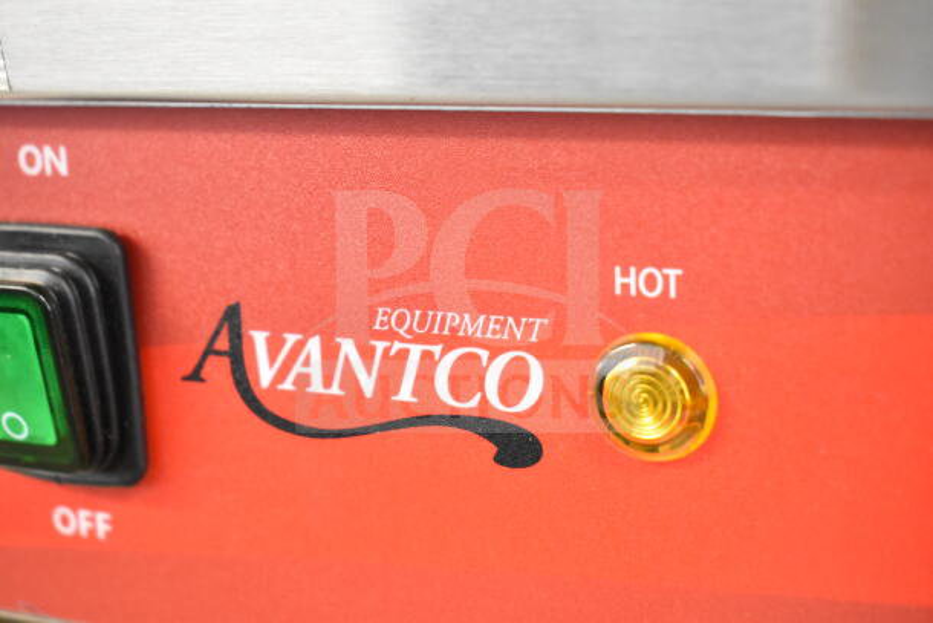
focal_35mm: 60
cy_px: 312
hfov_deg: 33.4
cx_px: 466
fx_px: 1555
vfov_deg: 22.6
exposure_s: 1/60
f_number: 4.8
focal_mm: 40
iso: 7200
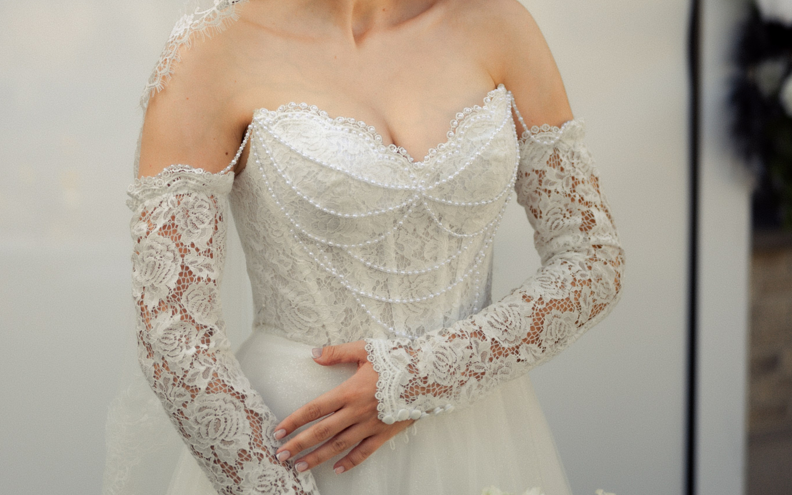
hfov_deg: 26.8
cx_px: 393
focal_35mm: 77
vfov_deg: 16.7
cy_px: 45
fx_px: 1662
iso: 100
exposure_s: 1/4000
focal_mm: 50
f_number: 1.8
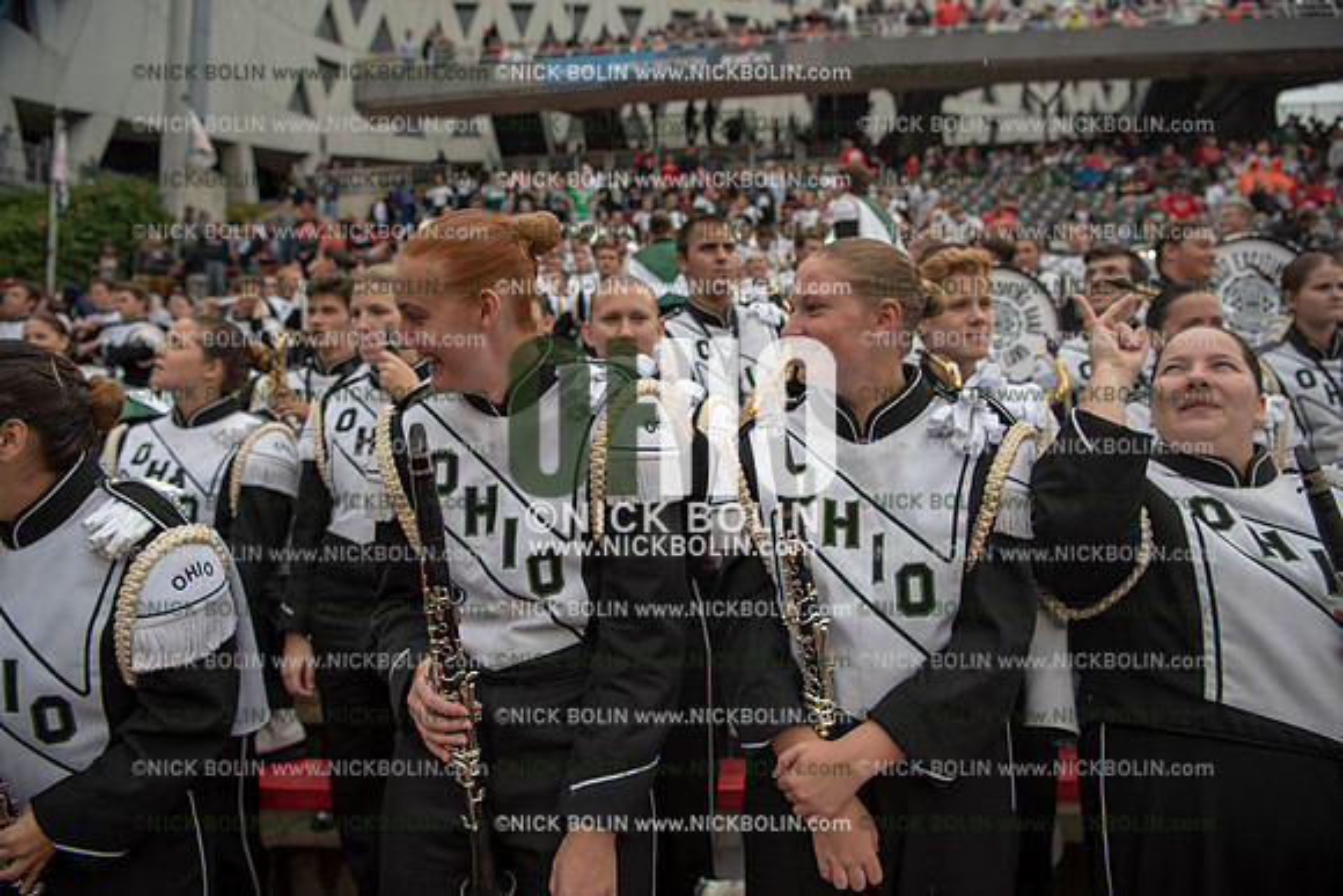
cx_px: 672
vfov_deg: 53.2
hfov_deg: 73.7
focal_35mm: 24
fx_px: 896
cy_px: 448
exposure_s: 1/800
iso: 250
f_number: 3.5
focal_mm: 24
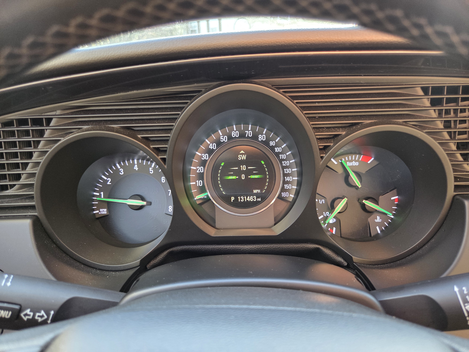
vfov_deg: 58.9
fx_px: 312
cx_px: 234
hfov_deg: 73.9
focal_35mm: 23
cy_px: 176
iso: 160
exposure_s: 1/61
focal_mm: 5.4
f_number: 1.8
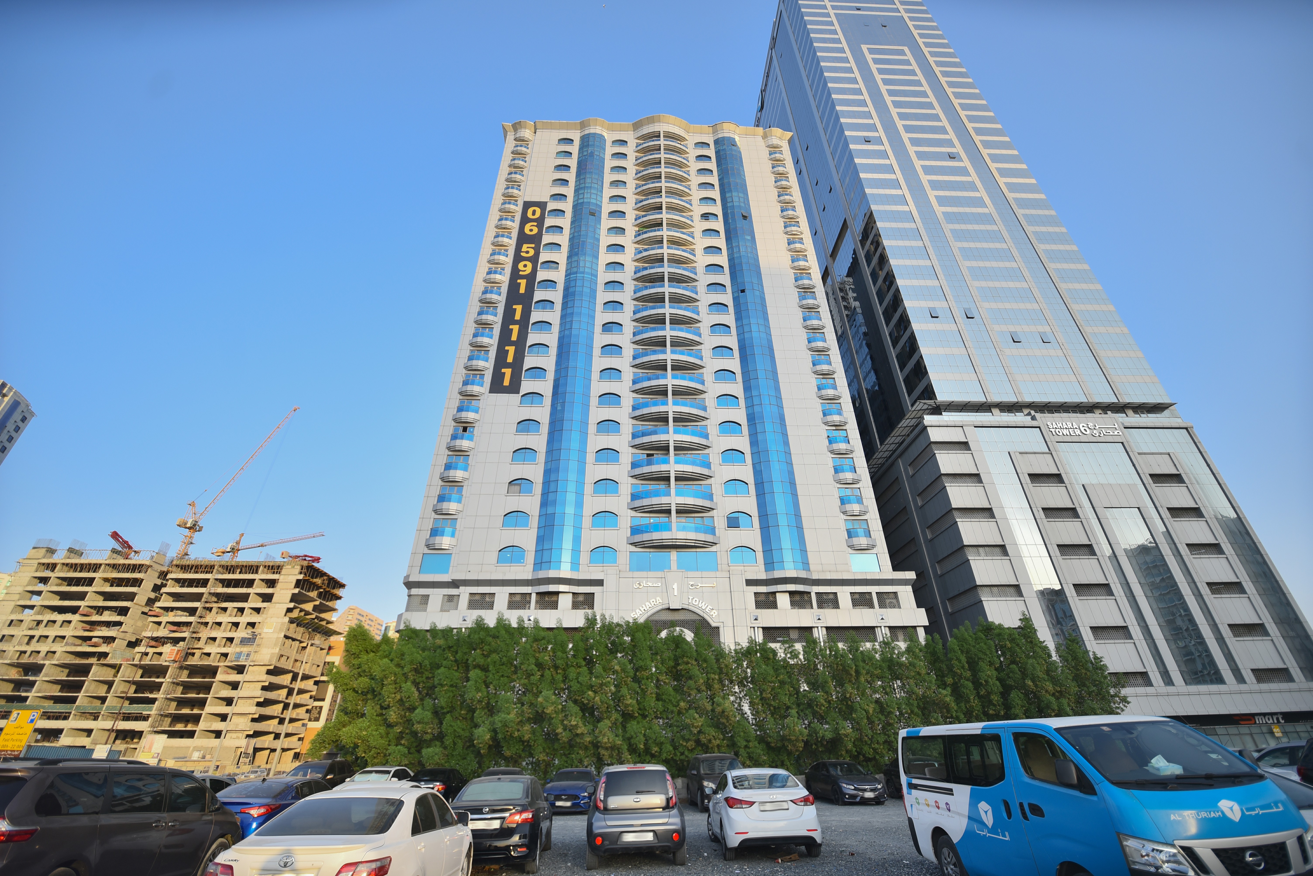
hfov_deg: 104.2
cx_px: 656
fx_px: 511
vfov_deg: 81.3
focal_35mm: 14
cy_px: 438
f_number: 2.8
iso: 160
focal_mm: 14
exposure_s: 1/640
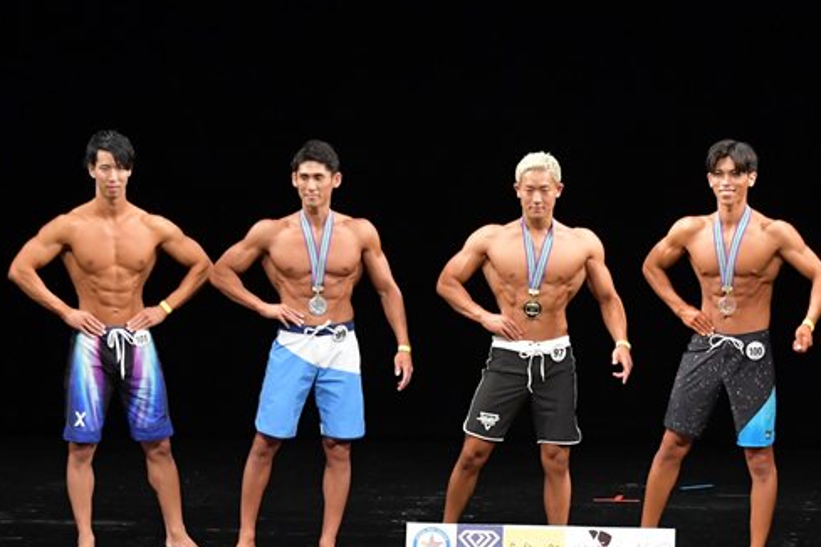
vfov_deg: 6.4
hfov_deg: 9.6
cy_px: 393
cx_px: 548
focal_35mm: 214
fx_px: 4880
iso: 3200
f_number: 5.6
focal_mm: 90
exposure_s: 1/400
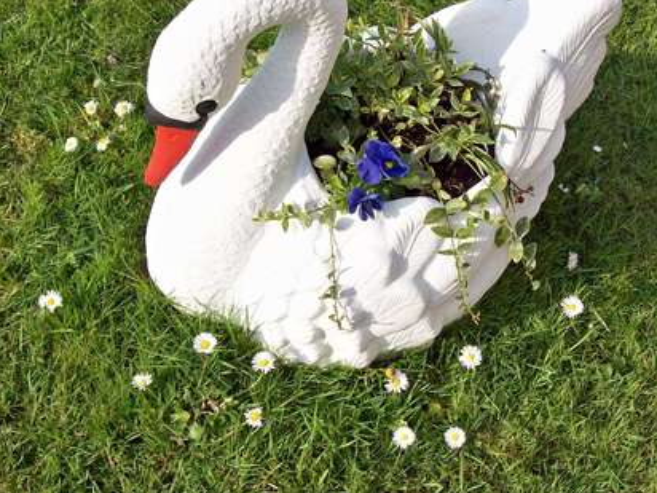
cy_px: 219
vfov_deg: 24.8
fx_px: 1120
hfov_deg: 32.7
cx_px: 351
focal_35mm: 59
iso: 80
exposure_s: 1/384
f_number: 5.4
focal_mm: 7.6
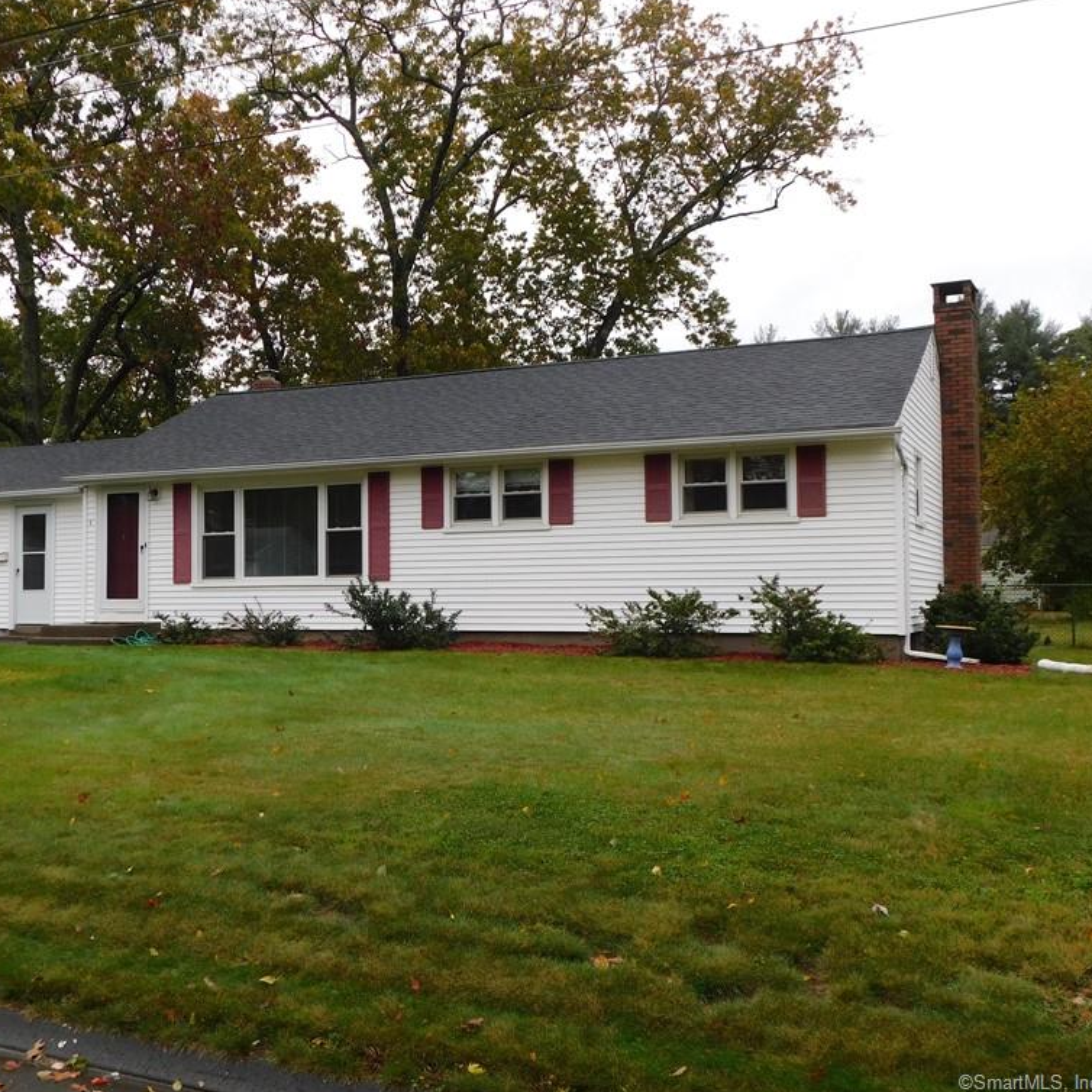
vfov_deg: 46.0
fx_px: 1285
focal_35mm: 36
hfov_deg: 45.7
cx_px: 426
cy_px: 540
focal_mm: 5.3
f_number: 3.2
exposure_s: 1/320
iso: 125
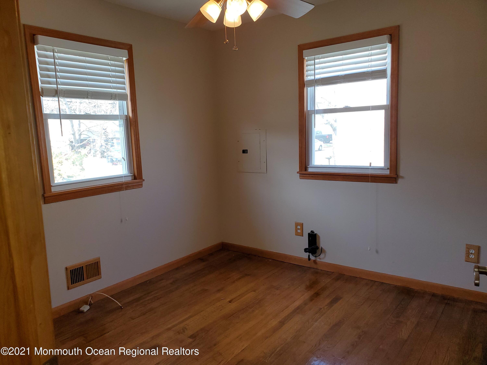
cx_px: 244
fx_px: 366
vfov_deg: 53.1
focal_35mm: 26
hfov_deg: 67.3
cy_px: 182
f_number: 2.4
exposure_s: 1/120
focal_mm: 4.3
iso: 80
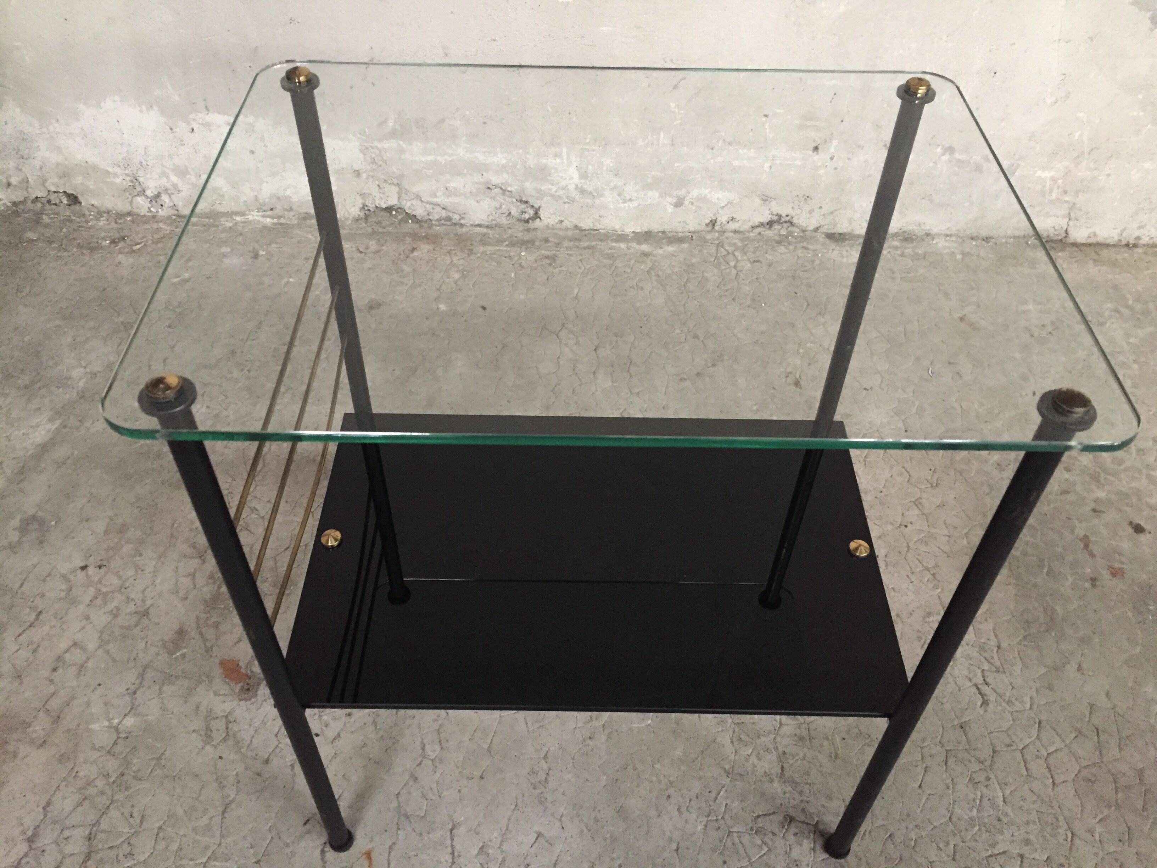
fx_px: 969
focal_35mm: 29
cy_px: 434
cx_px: 578
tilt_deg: -46.4
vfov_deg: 48.2
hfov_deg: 61.7
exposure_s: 1/17
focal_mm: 4.15
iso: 320
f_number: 2.2
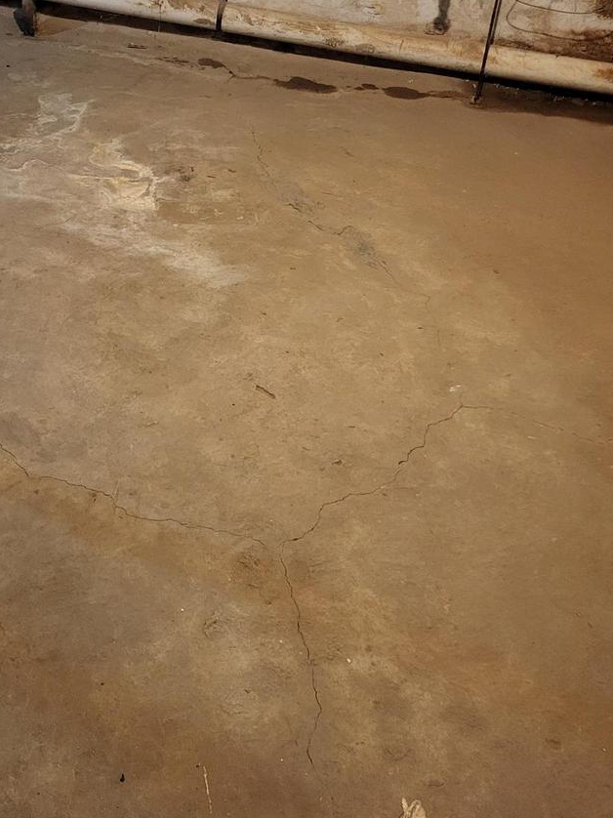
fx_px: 1039
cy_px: 201
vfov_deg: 41.6
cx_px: 119
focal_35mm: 44
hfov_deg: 32.0
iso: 640
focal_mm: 5
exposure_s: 1/24
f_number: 1.8
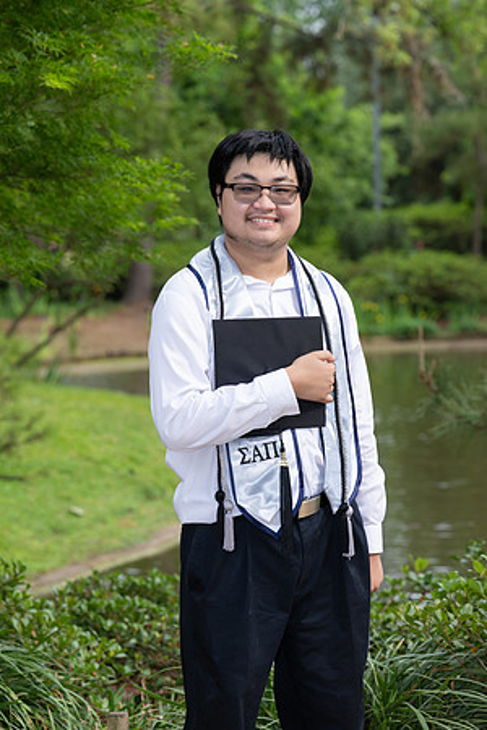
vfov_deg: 17.8
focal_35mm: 115
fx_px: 2333
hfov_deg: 11.9
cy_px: 365
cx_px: 244
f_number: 5.6
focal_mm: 115
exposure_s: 1/200
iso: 200
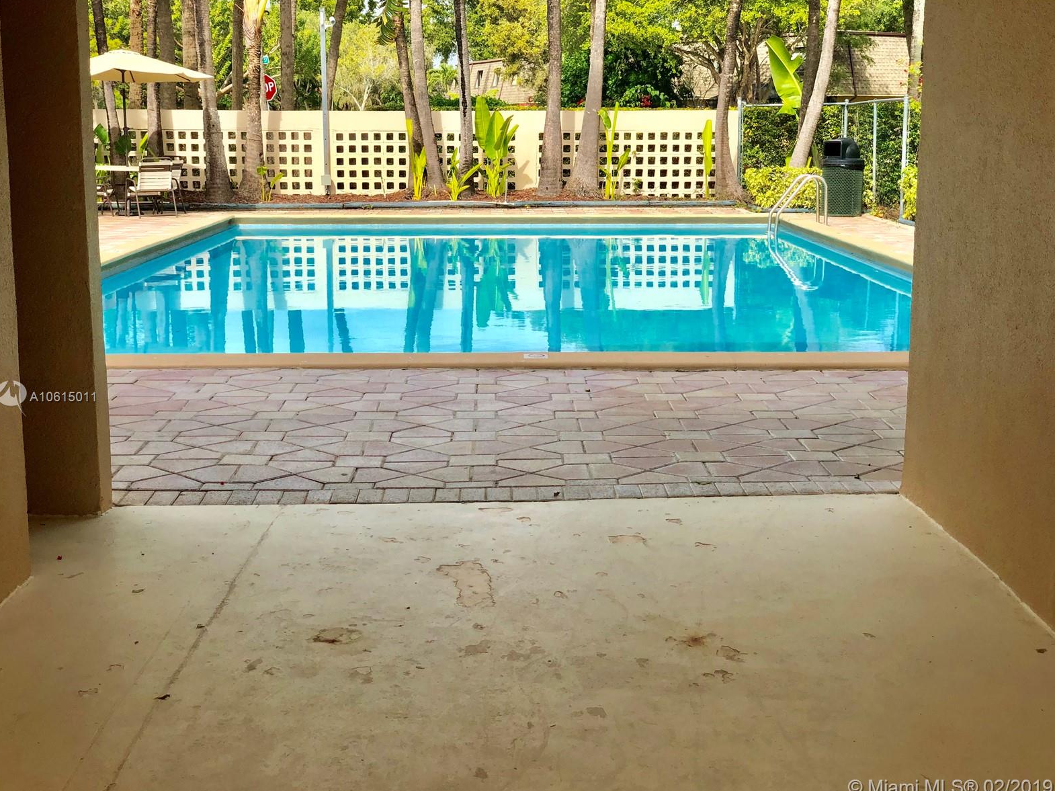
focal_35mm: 53
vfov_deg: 27.5
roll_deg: +0.1
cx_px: 529
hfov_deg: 36.2
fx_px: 1615
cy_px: 398
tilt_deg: -8.5
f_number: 2.4
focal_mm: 6
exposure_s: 1/750
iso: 16
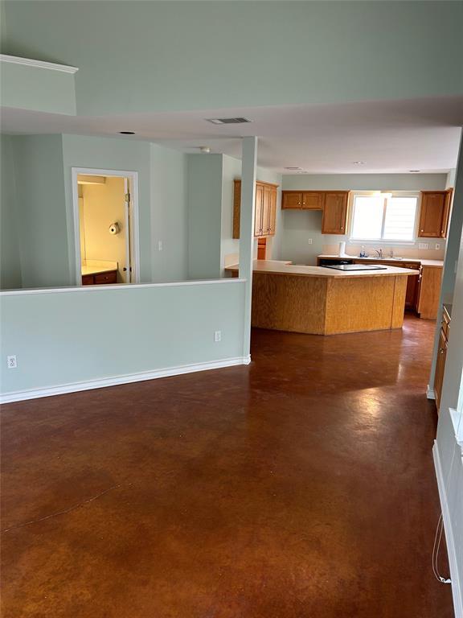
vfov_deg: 67.3
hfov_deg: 53.1
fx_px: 464
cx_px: 232
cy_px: 309
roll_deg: -1.2
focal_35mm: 26
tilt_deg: -11.1
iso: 80
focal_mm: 5.7
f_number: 1.5
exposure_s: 1/60
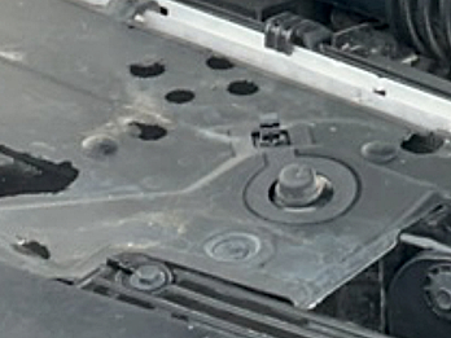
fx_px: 1798
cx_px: 350
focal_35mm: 138
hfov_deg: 14.2
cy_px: -326
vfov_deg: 10.0
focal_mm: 3
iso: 20
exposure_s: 1/217
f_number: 1.8
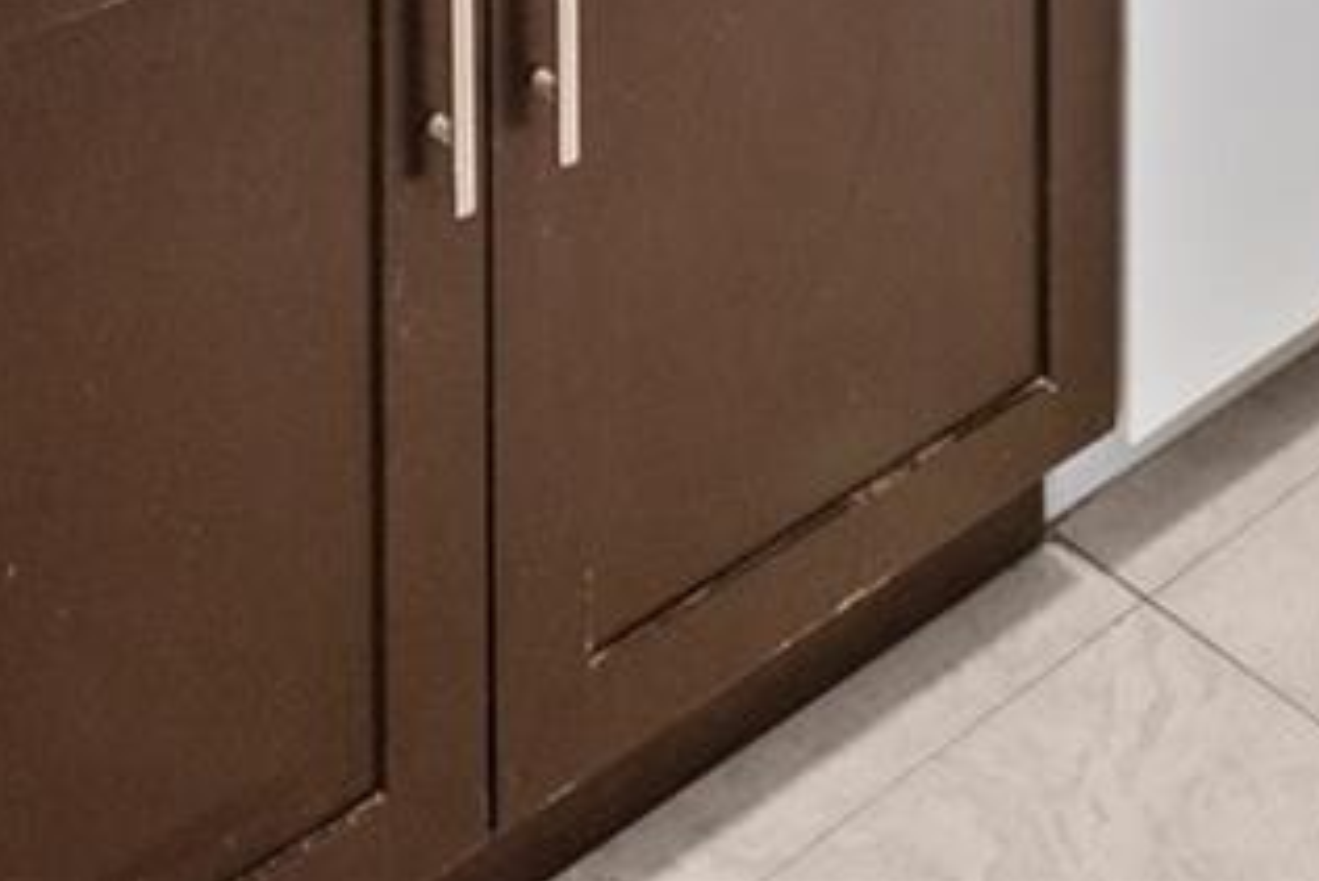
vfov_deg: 12.9
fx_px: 2786
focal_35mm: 76
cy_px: -1338
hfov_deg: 25.1
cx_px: 1377
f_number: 8
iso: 1400
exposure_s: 1/15
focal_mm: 15
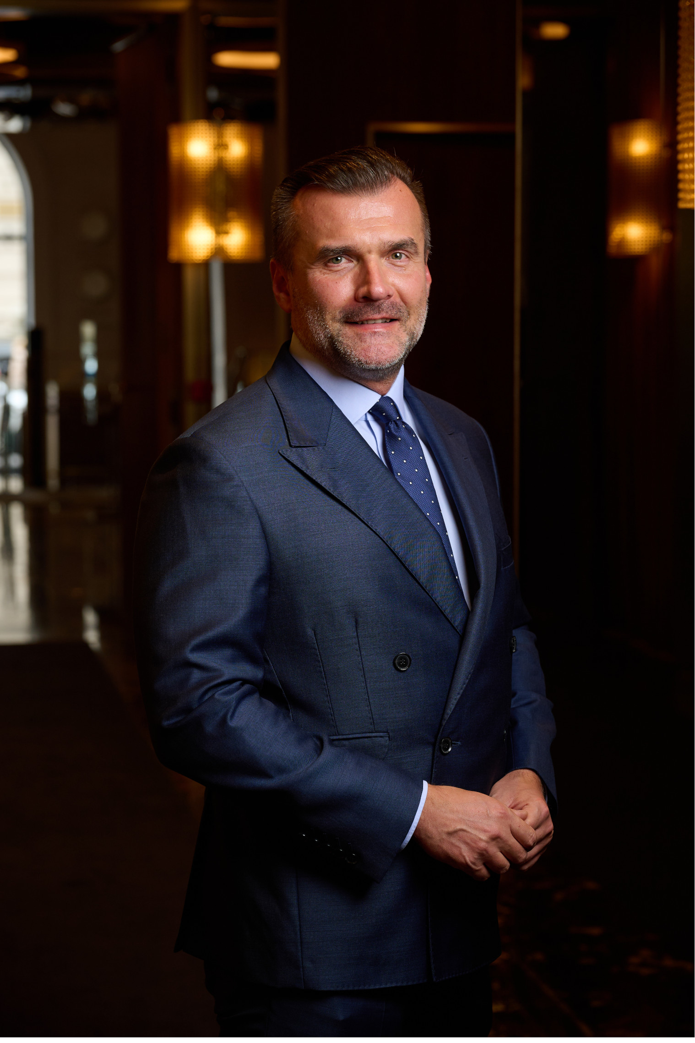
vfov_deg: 25.1
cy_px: 522
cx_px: 348
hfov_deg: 16.9
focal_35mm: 81
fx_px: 2345
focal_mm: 81
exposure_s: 1/60
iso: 320
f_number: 5
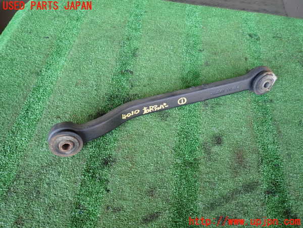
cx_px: 152
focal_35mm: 25
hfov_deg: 69.4
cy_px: 114
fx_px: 219
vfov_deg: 54.9
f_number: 2
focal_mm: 4.5
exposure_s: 1/100
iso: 100
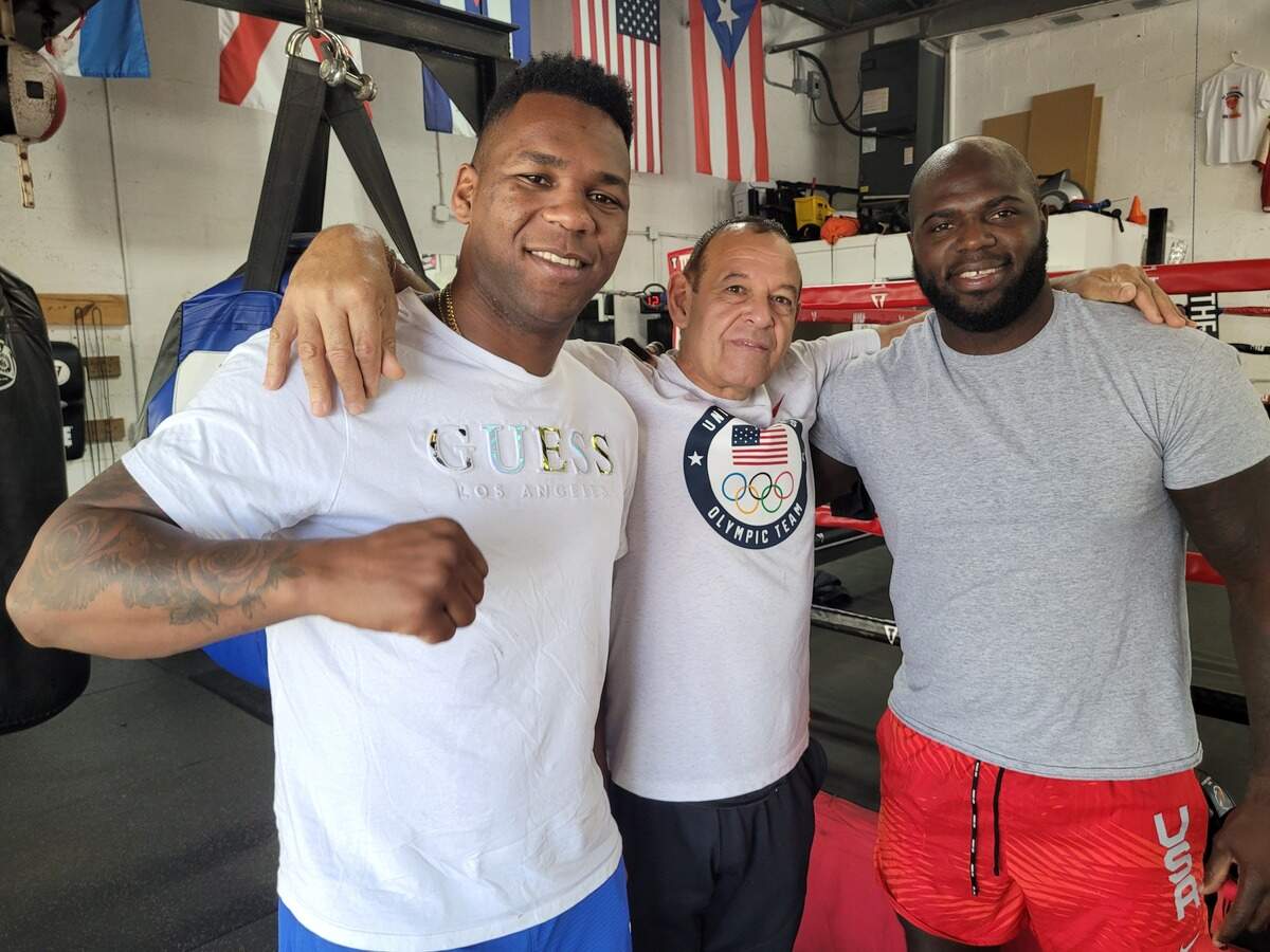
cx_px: 635
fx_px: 954
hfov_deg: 67.3
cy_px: 476
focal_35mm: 26
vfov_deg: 53.1
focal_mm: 5.4
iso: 100
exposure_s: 1/120
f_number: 1.8
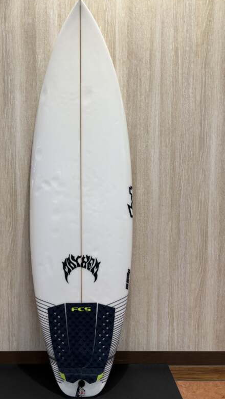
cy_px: 198
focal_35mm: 29
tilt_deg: -4.6
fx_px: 307
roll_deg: -0.1
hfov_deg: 39.9
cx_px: 84
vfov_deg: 66.0
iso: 64
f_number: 1.6
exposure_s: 1/100
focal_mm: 5.96
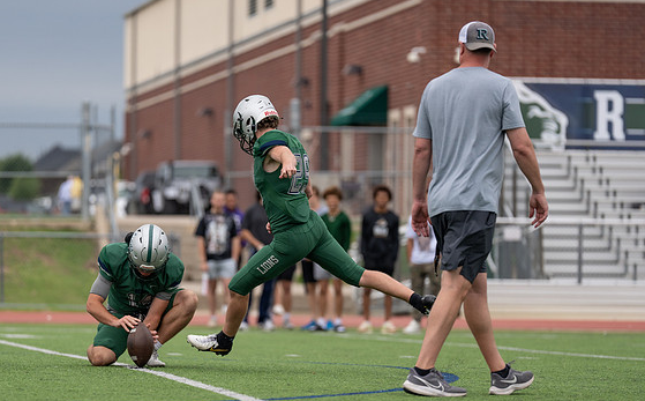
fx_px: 4228
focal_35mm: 241
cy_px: 241
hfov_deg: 8.7
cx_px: 282
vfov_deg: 5.4
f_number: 2.8
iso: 250
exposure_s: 1/1250
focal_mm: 200
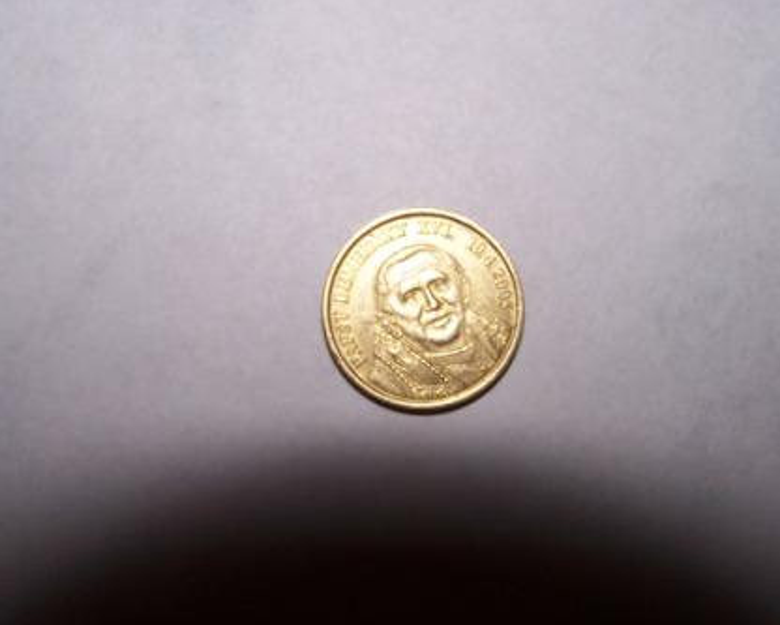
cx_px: 405
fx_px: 1432
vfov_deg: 24.6
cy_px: 312
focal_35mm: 62
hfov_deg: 30.5
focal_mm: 9.8
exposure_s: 1/60
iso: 80
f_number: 3.1
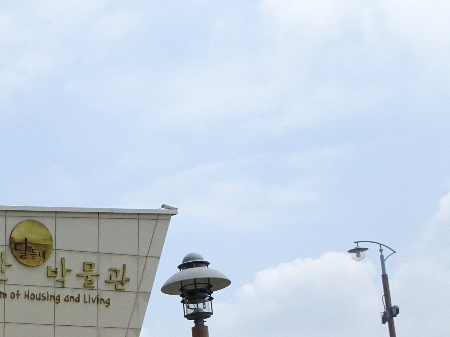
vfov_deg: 22.4
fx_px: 806
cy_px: 367
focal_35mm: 62
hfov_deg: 27.9
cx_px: -69
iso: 80
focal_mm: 4.1
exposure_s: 1/1250
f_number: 3.5
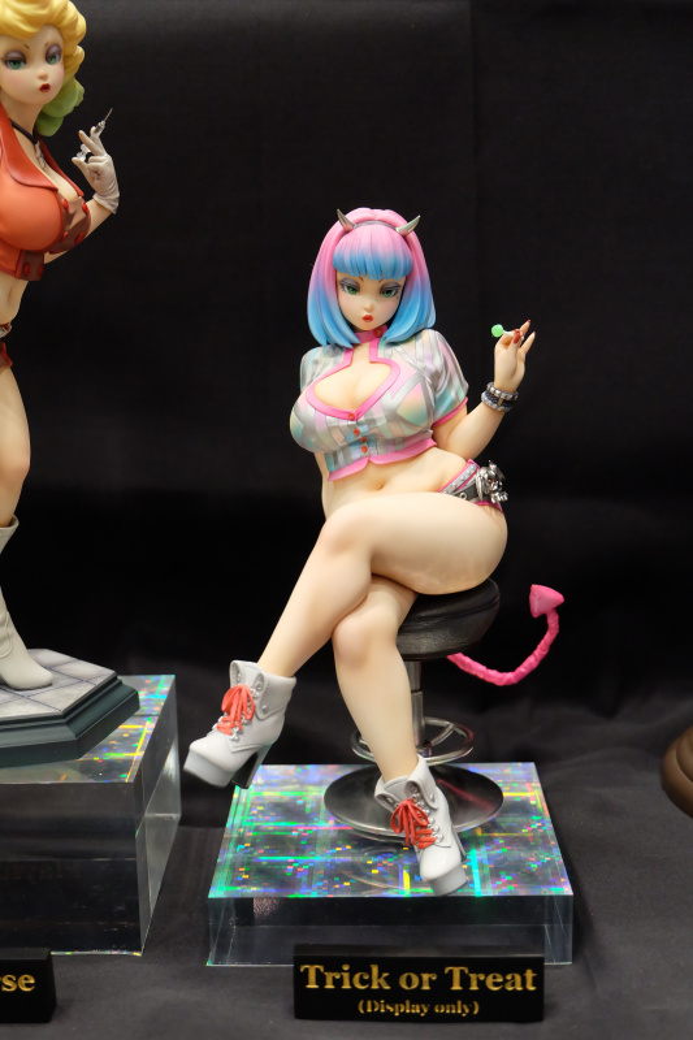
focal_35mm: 49
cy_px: 520
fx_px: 1415
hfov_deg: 27.5
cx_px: 346
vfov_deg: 40.4
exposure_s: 1/42
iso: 3200
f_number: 5
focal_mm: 32.5
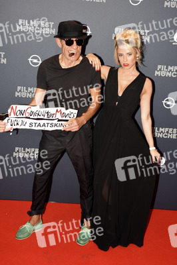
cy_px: 132
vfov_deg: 35.1
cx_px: 88
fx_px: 421
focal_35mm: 57
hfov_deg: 23.7
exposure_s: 1/160
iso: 400
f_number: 4.5
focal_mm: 38
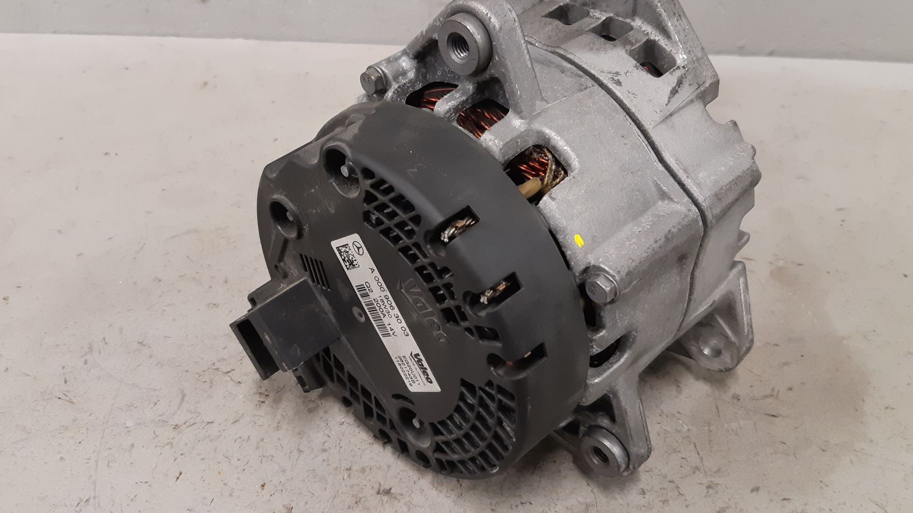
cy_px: 240
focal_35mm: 33
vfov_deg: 35.6
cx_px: 415
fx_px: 799
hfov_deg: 59.4
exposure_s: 1/50
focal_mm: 3.93
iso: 200
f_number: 1.7
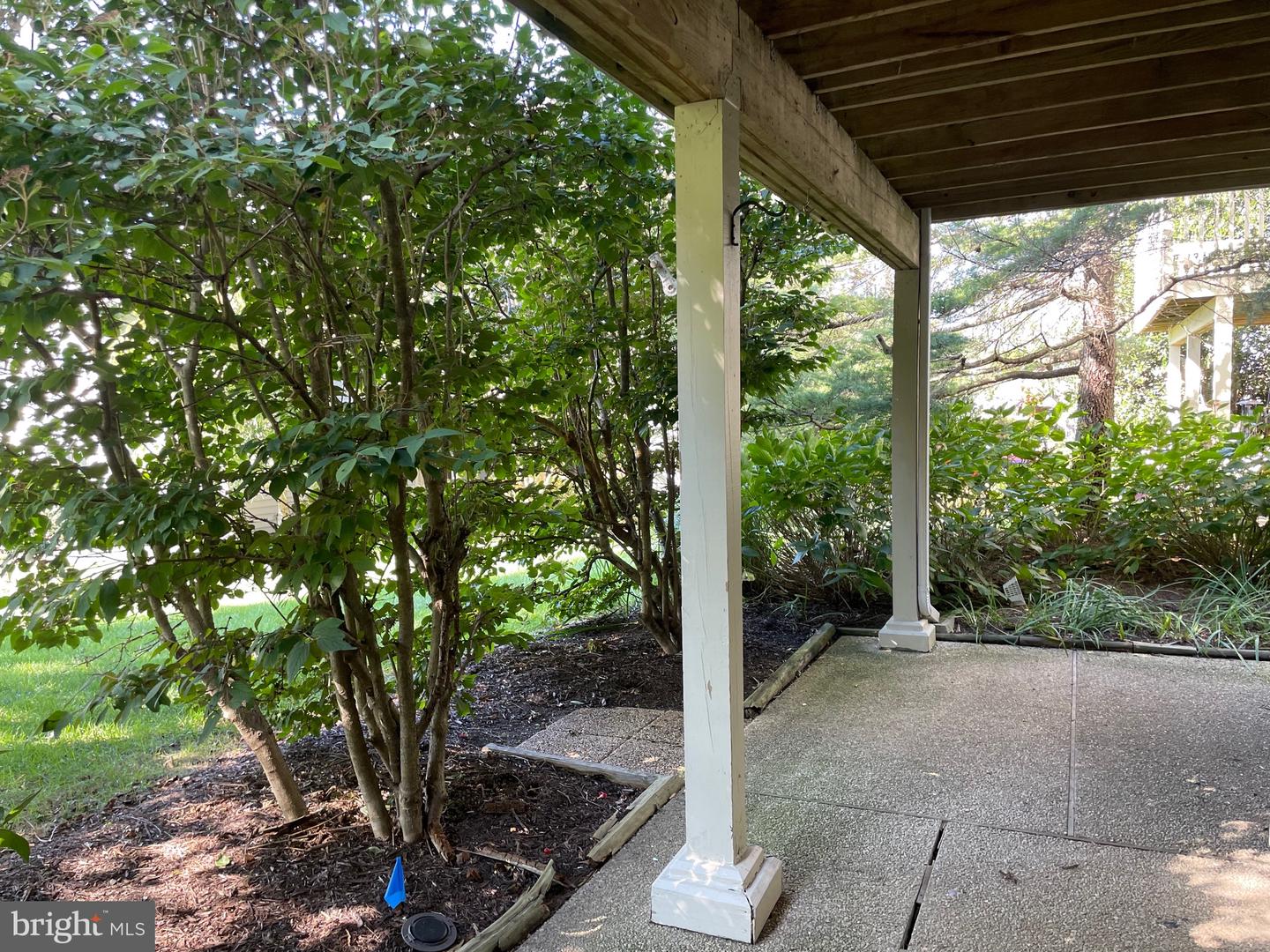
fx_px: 954
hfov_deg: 67.3
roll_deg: +1.0
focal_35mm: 26
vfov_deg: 53.1
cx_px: 635
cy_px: 476
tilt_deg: -4.3
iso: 125
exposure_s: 1/121
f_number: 1.6
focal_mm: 4.2
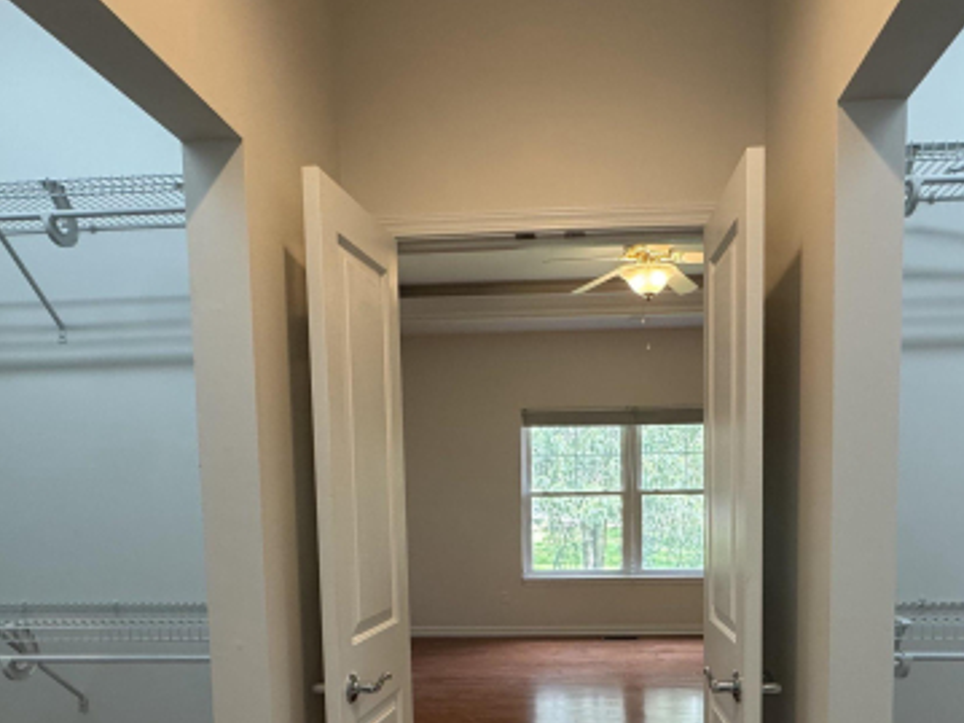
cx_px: 560
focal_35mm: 26
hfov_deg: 66.9
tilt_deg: -5.4
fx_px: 724
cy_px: 543
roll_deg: +0.2
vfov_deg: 50.8
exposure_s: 1/120
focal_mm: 2.22
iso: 250
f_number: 2.2
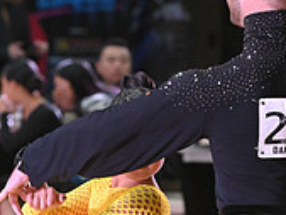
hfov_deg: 4.0
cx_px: 168
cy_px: 305
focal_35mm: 496
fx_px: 4101
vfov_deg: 3.0
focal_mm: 150
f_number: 5.6
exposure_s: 1/320
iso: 3200
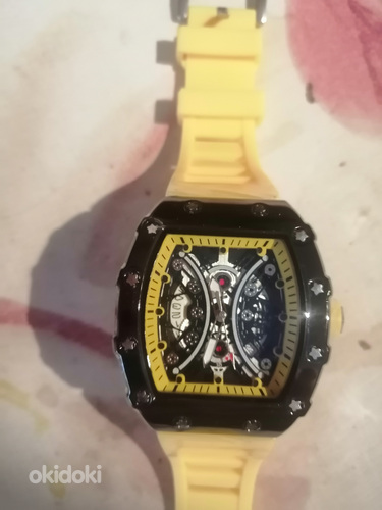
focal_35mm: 27
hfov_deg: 51.4
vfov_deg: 65.3
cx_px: 191
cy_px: 255
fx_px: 397
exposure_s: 1/17.1
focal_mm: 3.88
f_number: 1.8
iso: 640
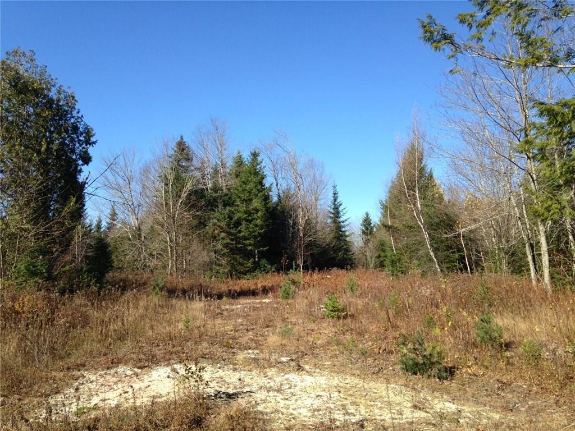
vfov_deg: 42.9
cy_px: 216
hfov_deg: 55.4
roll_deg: +1.0
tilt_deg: +7.8
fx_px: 548
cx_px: 288
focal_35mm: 33
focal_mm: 4.12
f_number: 2.4
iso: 50
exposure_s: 1/889
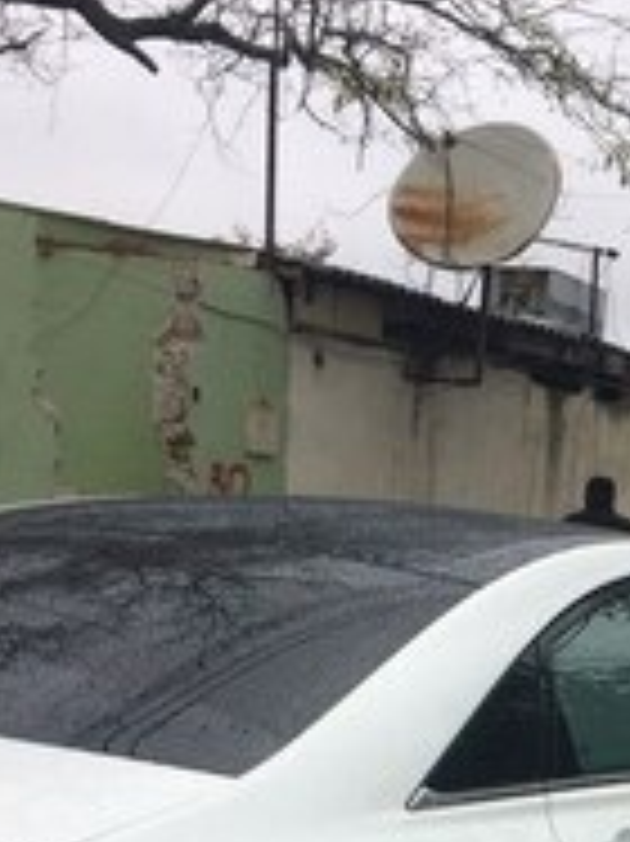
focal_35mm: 77
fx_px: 1871
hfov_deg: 18.6
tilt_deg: -12.2
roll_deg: -3.3
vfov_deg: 23.4
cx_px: 639
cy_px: 982
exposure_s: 1/402
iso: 32
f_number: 2.2
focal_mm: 4.15
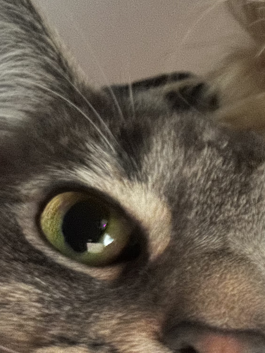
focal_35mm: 62
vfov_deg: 29.7
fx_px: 633
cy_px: 326
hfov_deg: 23.5
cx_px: 189
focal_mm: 2.69
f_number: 1.9
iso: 500
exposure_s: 1/8
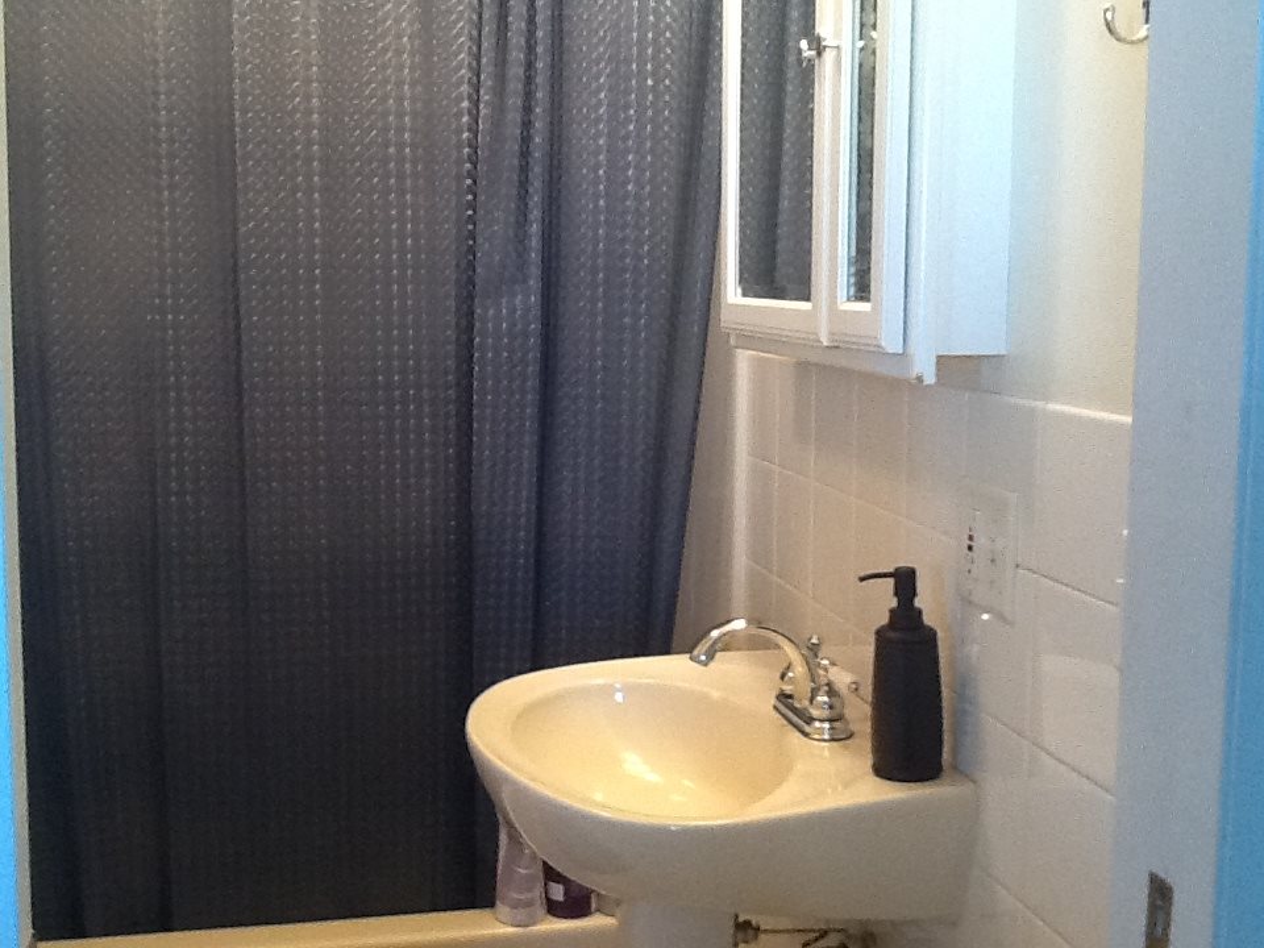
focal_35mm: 44
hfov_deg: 42.9
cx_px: 632
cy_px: 474
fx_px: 1607
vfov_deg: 32.9
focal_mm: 2.03
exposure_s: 1/30
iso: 200
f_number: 2.4
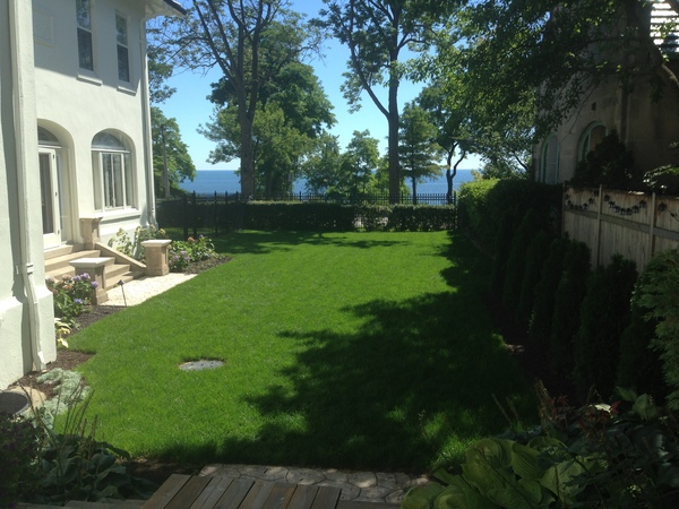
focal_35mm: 33
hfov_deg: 55.4
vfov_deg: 42.9
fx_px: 647
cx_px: 340
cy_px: 254
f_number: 2.4
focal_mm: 4.13
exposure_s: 1/1022
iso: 50
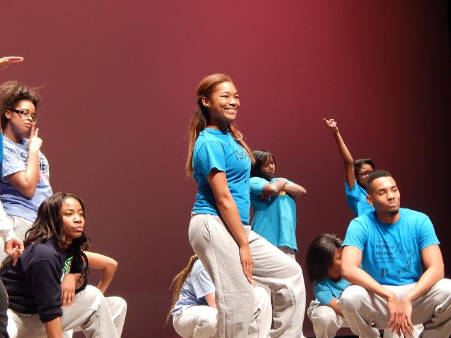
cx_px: 226
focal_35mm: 105
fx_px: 1368
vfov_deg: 14.1
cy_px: 169
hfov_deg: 18.7
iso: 400
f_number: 4.5
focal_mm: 18.7
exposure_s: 1/30
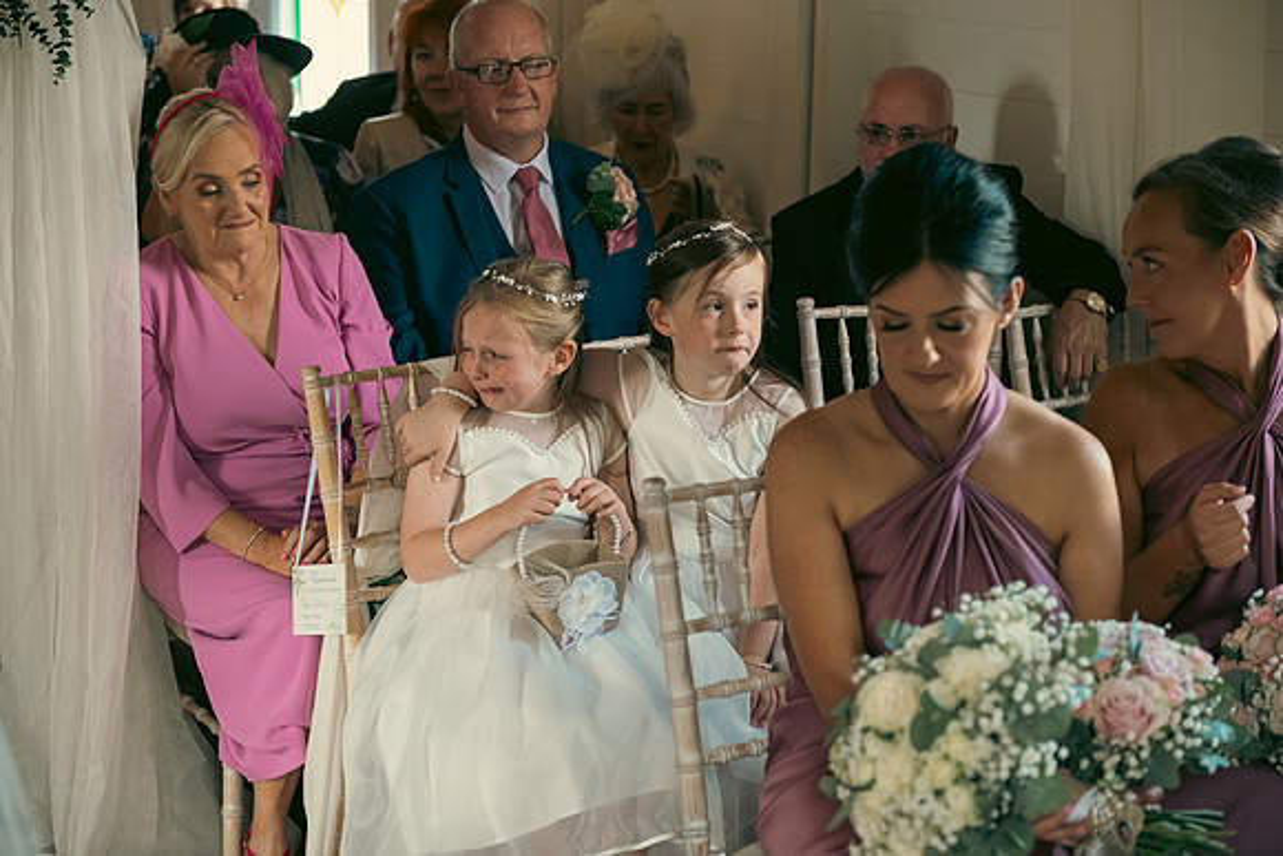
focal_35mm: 70
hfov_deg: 28.8
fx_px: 2495
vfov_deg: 19.5
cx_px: 642
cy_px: 428
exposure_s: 1/160
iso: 640
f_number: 3.5
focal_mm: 70
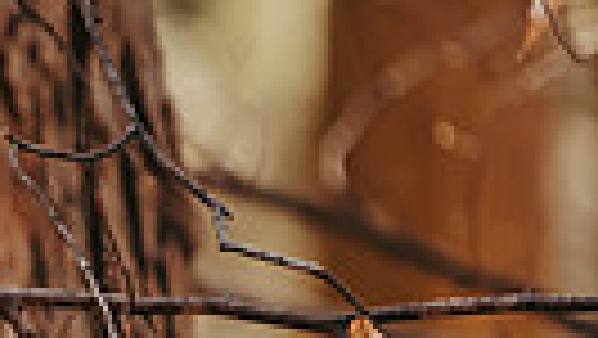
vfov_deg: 1.3
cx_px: -522
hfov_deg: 2.4
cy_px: 548
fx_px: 14486
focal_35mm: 913
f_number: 2.8
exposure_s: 1/400
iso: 250
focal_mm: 200
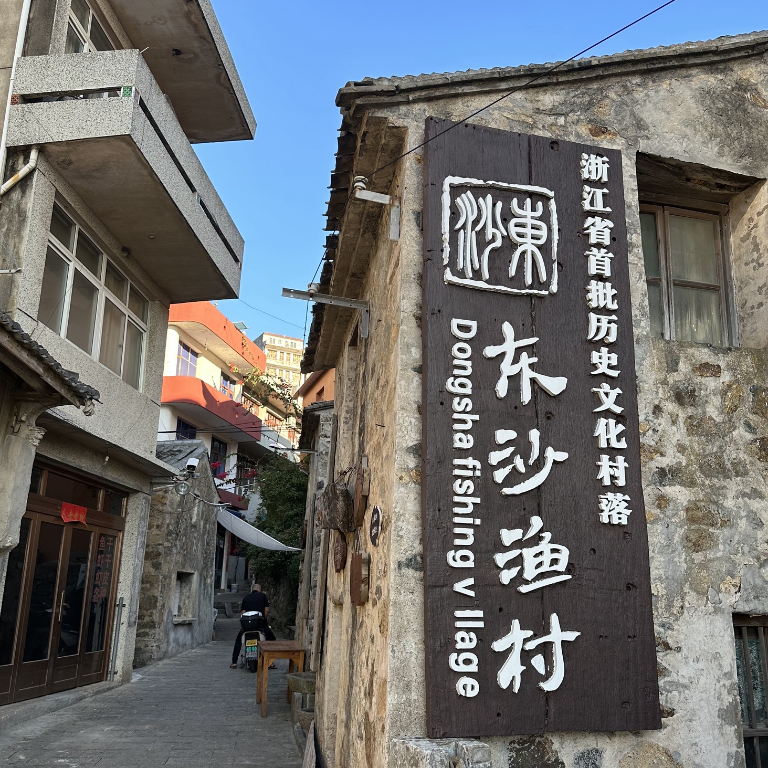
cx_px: 381
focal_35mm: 29
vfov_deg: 55.6
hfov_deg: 55.6
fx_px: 728
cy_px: 412
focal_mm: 6.86
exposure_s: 1/810
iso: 80
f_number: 1.78
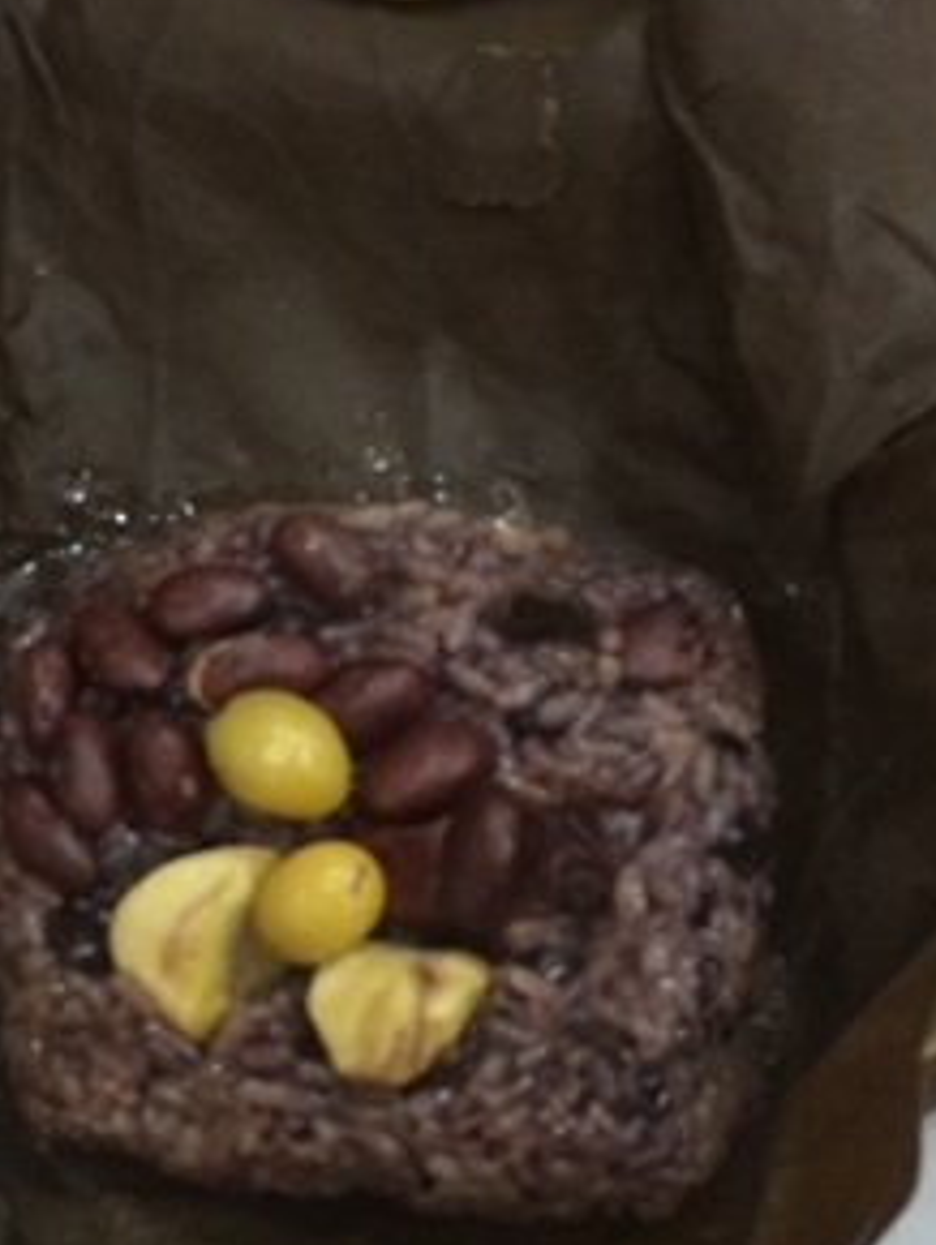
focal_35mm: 60
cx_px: 253
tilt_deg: -83.1
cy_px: 794
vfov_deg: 32.0
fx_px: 2160
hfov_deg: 24.2
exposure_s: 1/17
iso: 250
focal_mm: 4.15
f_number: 2.2
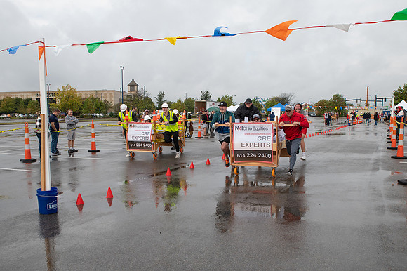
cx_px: 196
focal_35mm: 34
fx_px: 380
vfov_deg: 39.2
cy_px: 150
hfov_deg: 56.4
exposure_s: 1/500
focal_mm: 24
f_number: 7.1
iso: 400
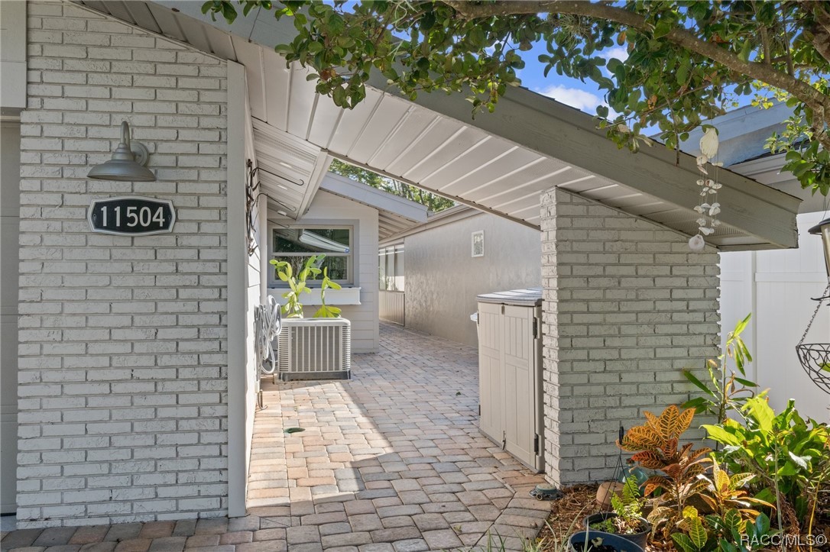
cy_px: 276
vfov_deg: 43.6
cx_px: 415
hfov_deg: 62.0
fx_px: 691
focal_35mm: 30
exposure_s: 1/250
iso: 320
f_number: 8
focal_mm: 20
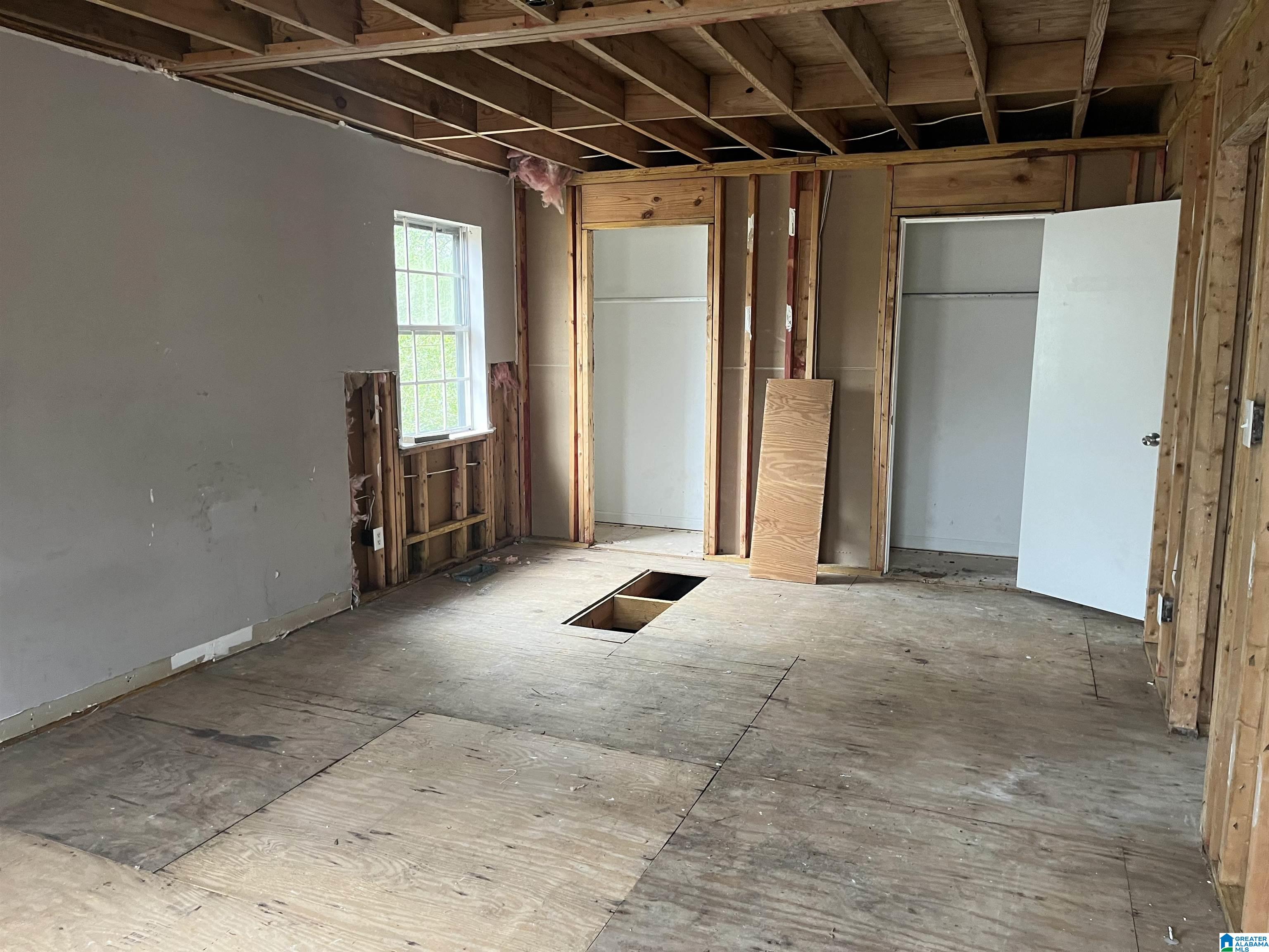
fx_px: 953
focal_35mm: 26
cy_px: 476
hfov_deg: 67.3
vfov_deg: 53.1
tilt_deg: -8.8
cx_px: 634
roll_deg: -0.1
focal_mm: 5.1
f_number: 1.6
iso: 160
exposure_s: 1/60
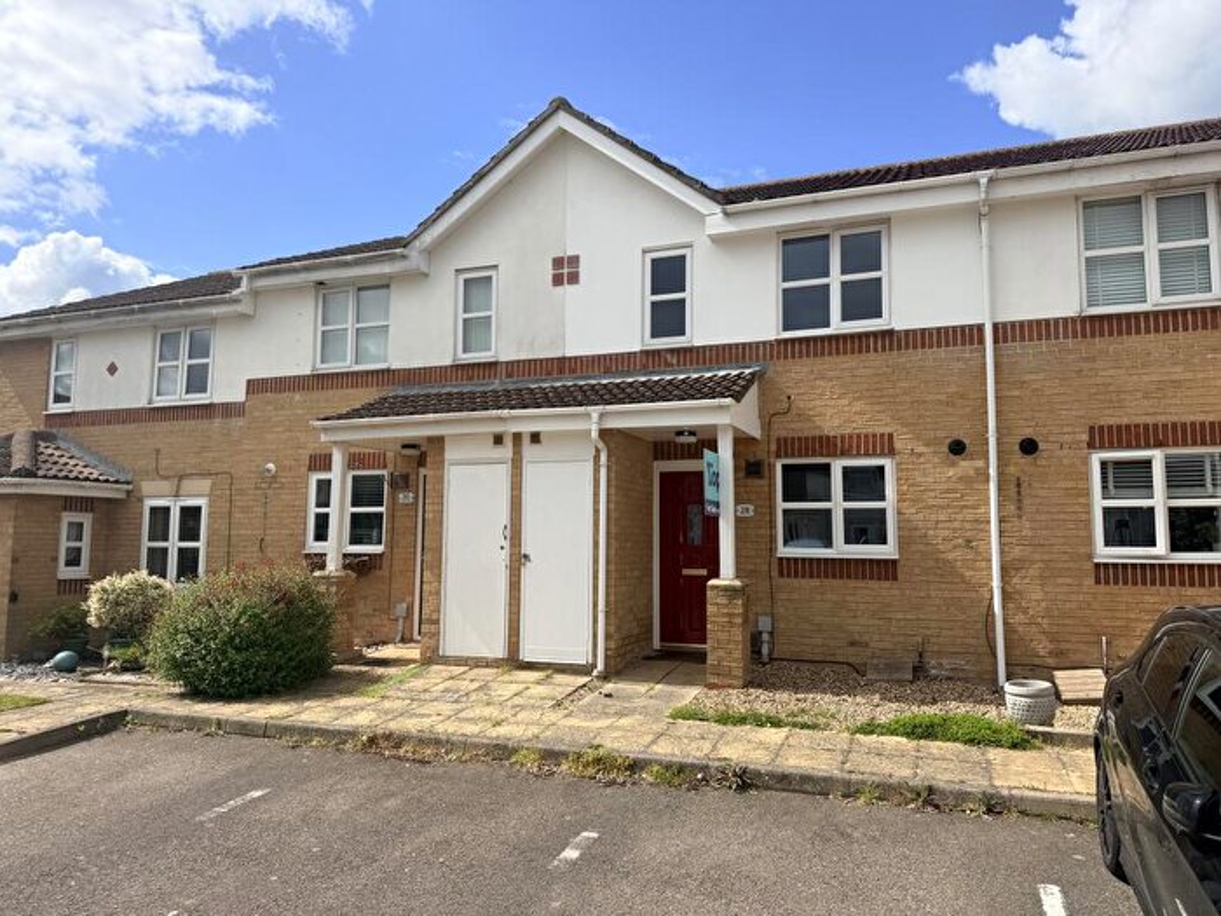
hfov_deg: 71.6
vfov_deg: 56.8
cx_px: 610
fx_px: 847
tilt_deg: +7.1
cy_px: 458
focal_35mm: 24
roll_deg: -0.9
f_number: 1.78
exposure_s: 1/5714
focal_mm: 6.76
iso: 80
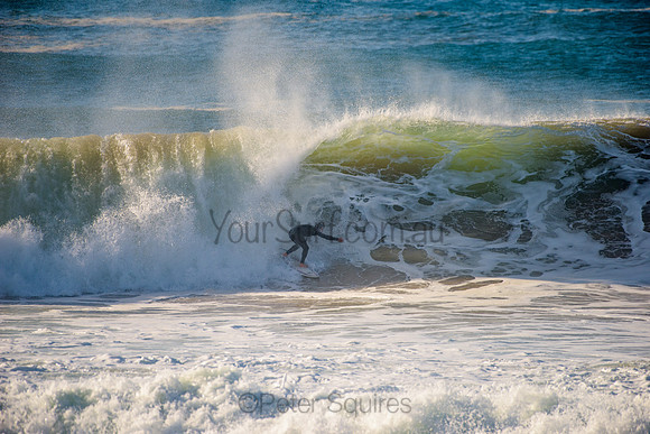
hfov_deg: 4.1
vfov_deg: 2.8
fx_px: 9029
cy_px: 217
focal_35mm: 500
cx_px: 325
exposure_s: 1/1600
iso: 160
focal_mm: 500
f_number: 5.6
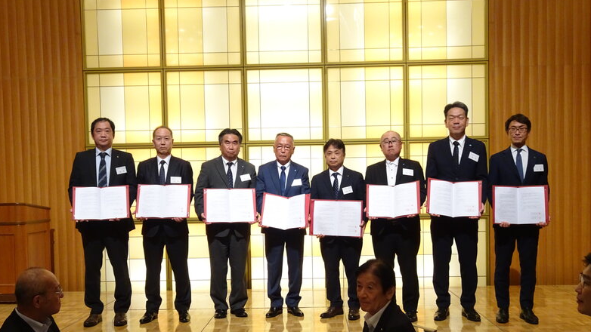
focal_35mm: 39
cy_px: 215
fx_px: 611
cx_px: 293
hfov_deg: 51.6
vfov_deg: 30.3
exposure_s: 1/40
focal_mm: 5.98
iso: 400
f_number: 4
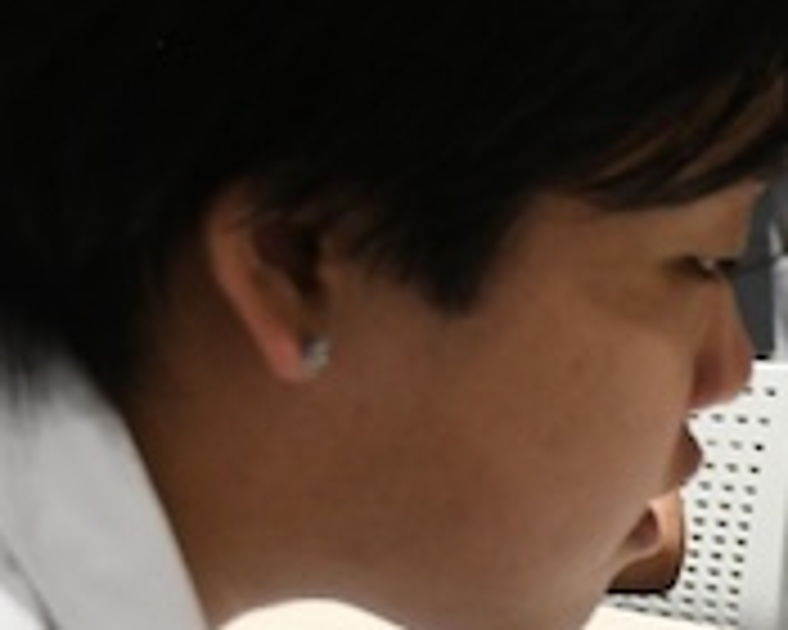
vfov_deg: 14.5
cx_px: 1238
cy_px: 727
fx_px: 2402
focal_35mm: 103
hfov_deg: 16.7
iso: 1250
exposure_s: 1/250
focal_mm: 16
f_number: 3.2
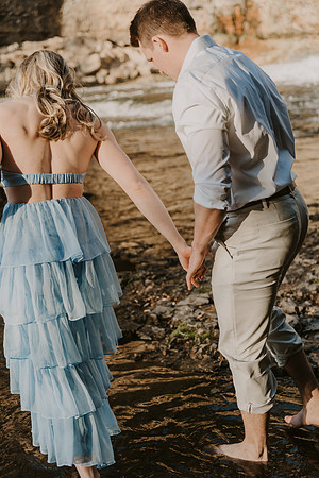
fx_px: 669
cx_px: 160
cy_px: 239
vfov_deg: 39.4
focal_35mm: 50
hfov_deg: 26.8
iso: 160
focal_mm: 50.3
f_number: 2.8
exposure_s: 1/500
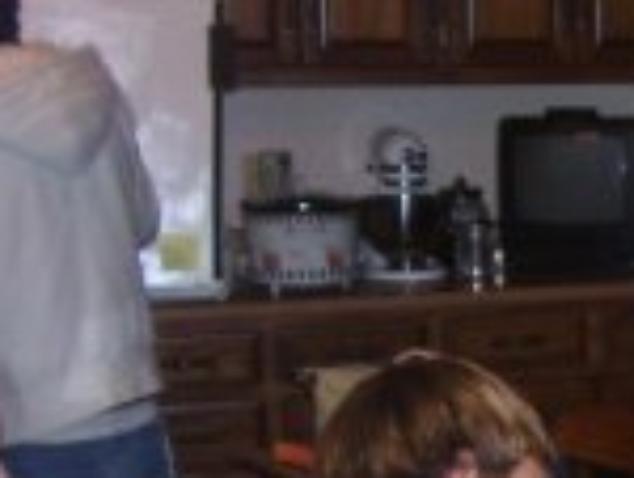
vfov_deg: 14.4
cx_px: 871
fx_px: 1871
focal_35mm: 102
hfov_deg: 17.7
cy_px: 440
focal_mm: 5.6
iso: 80
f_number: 2.7
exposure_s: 1/60
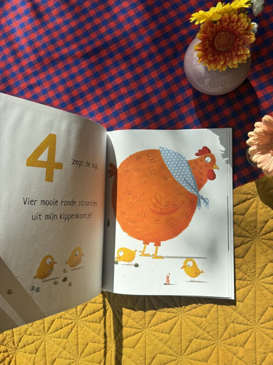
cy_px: 182
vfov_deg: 71.6
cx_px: 136
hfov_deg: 56.8
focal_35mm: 24
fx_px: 252
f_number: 1.78
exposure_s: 1/2232
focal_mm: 6.76
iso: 80
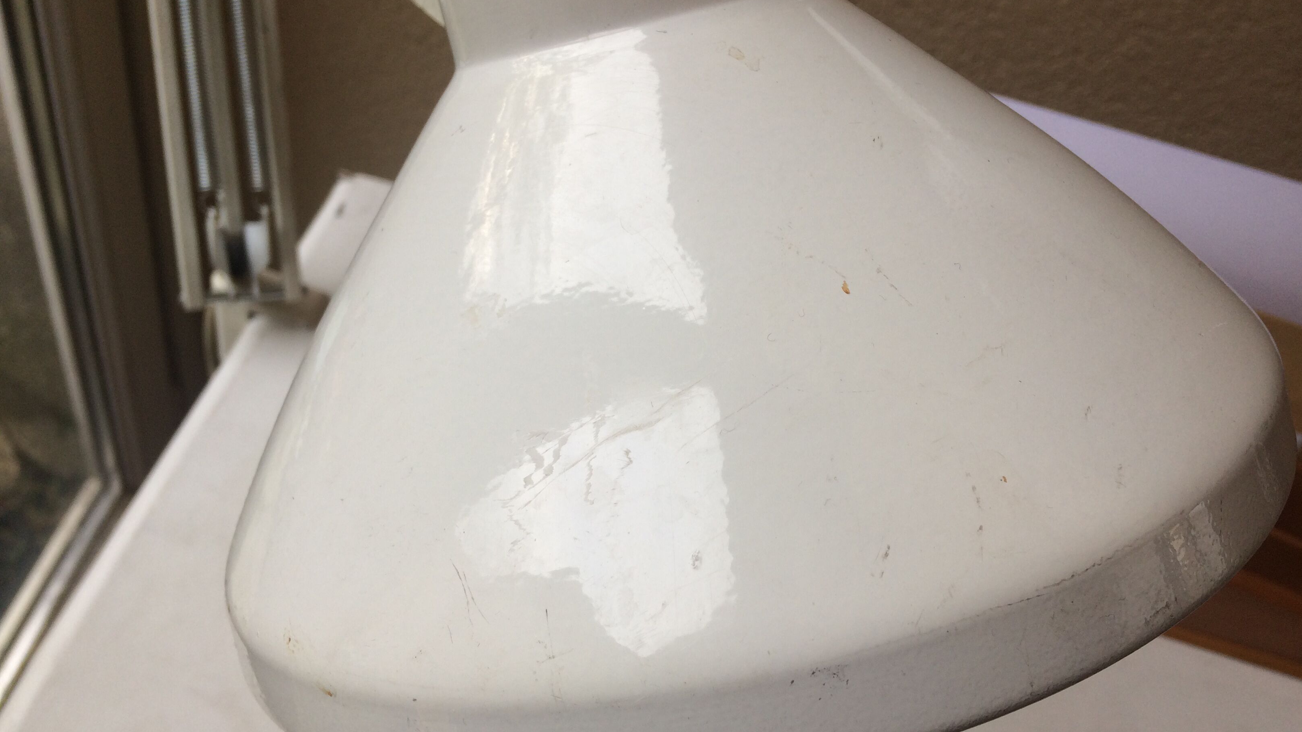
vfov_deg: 36.6
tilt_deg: -46.0
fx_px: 1105
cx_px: 658
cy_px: 407
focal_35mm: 32
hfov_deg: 61.0
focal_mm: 4.15
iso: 32
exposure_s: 1/50
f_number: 2.2
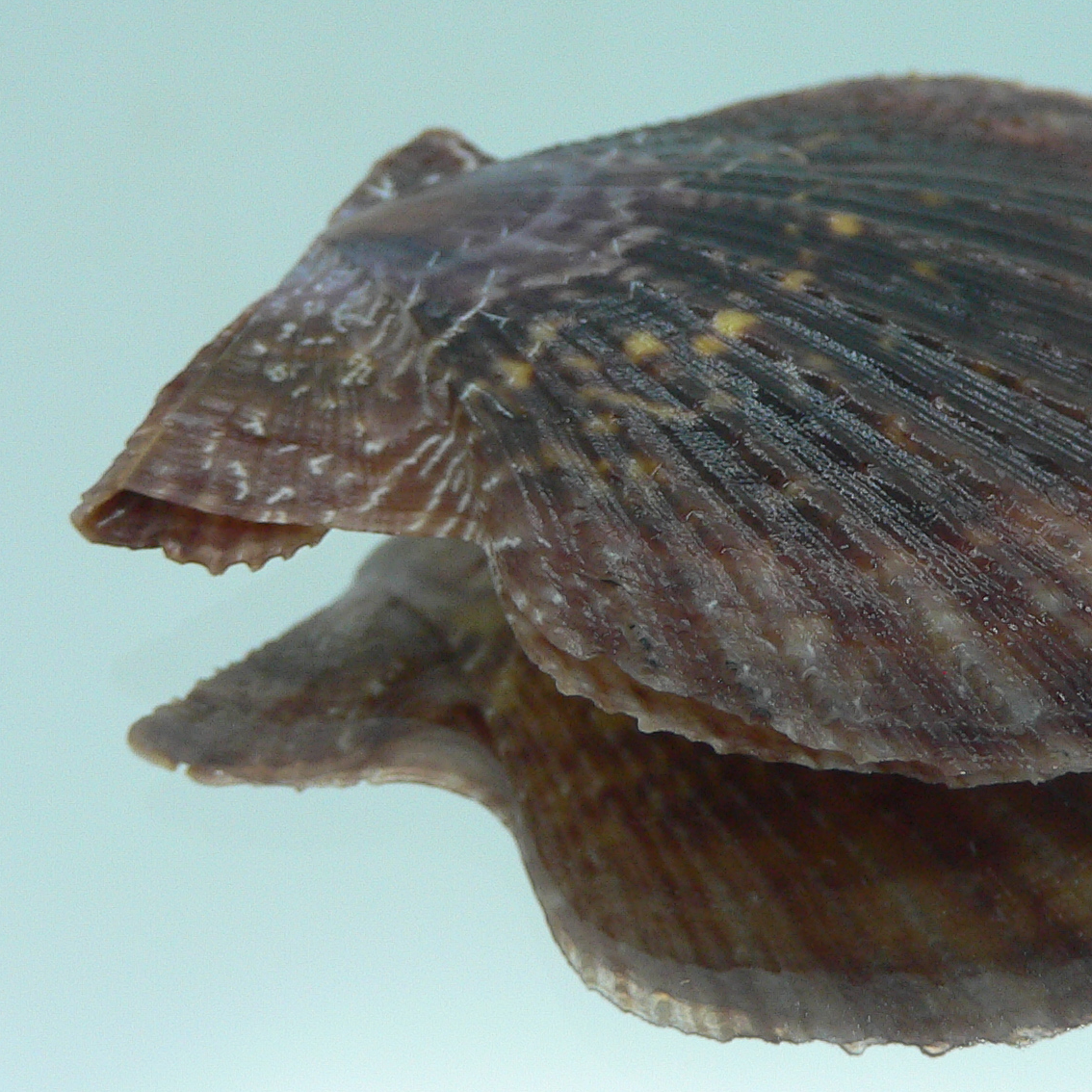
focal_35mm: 55
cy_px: 530
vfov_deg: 31.1
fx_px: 1963
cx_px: 836
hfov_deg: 30.5
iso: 150
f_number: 2.8
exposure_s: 1/60
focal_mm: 4.6
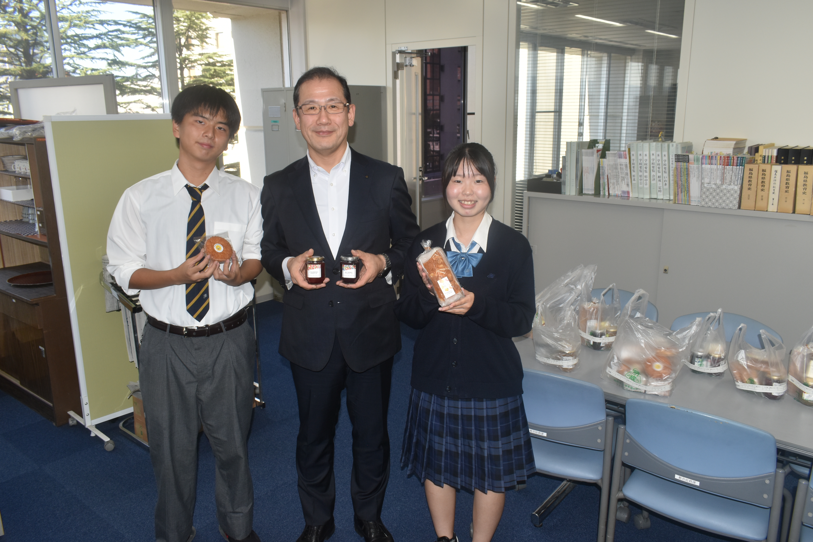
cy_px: 271
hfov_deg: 67.4
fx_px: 610
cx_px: 406
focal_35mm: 27
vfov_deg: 47.9
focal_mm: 18
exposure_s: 1/60
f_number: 8
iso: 220
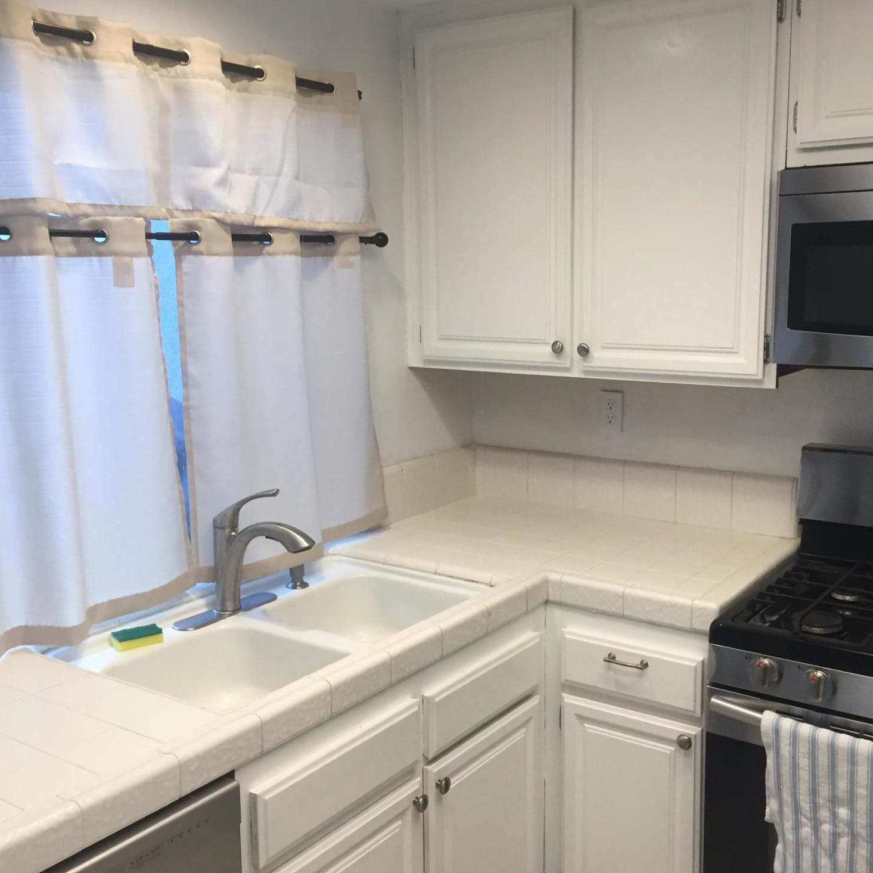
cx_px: 498
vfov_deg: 47.2
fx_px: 999
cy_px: 437
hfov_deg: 47.1
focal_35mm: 35
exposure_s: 1/30
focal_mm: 4.15
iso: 32
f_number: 2.2
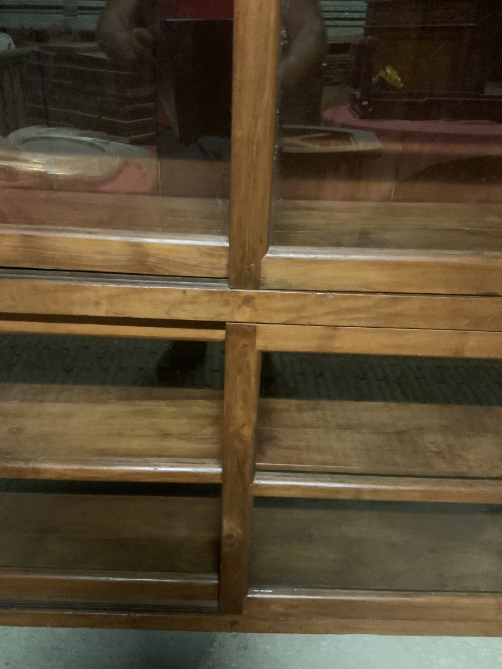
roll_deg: -0.6
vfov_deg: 61.7
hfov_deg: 48.2
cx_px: 251
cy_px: 334
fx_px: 561
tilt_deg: -28.7
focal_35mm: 29
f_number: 1.8
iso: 500
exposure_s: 1/20
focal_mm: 3
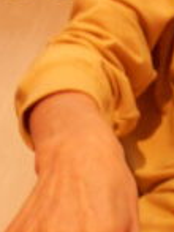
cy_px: 13
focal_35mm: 106
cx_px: 214
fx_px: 711
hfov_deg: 13.5
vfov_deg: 18.2
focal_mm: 4.6
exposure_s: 1/30
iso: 160
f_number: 3.2
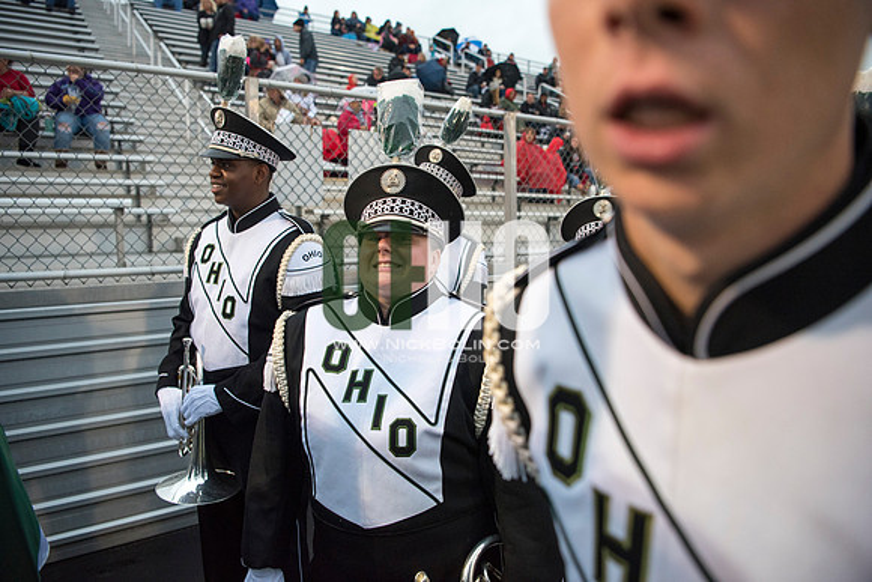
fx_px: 581
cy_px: 291
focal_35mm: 24
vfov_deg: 53.2
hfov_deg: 73.7
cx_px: 436
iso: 2000
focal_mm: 24
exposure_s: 1/800
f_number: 3.2
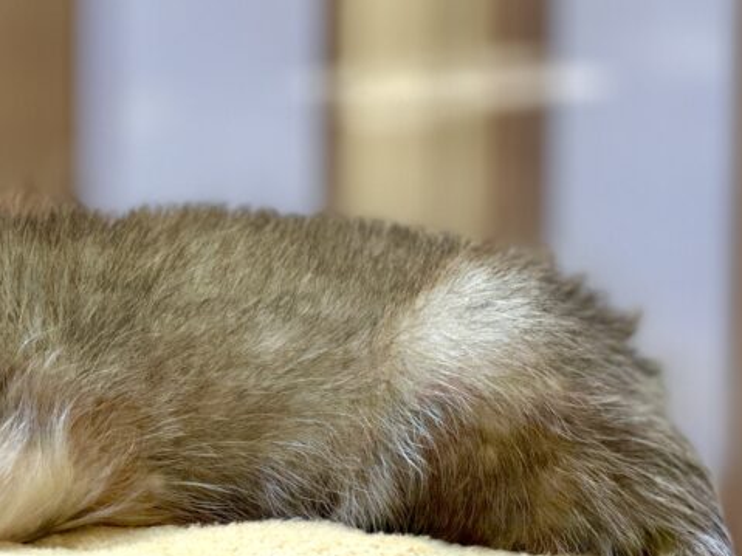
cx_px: 0
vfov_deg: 7.7
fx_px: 4136
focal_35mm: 193
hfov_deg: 10.2
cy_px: 544
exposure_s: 1/121
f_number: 2.8
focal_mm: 9
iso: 125
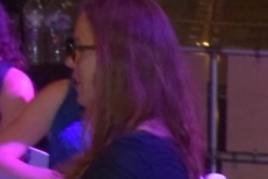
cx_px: 488
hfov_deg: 7.9
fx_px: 1883
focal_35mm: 253
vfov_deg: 5.4
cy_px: 267
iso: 3200
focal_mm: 24
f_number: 3.8
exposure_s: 1/60
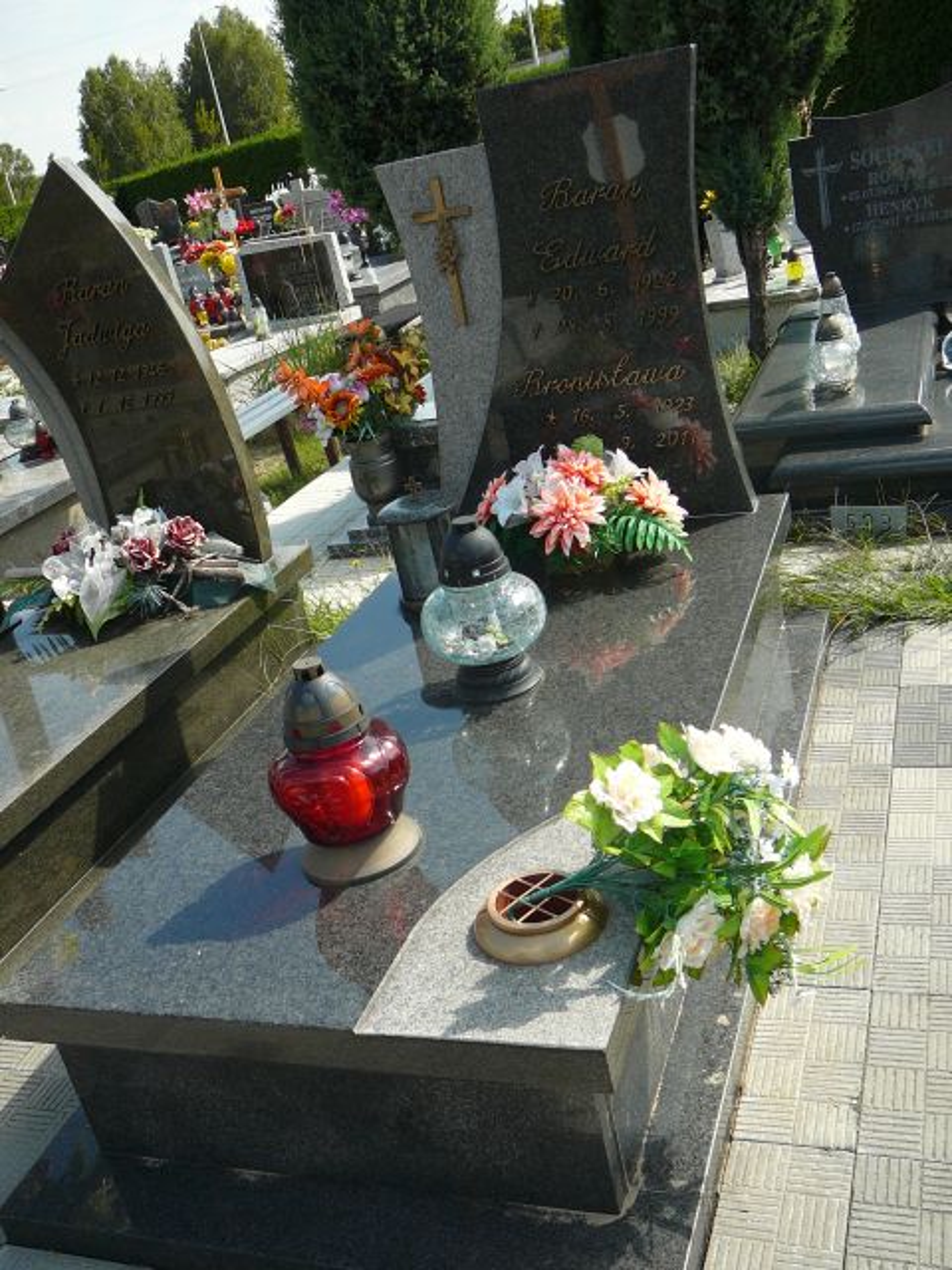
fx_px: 1283
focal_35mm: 35
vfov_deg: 52.6
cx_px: 476
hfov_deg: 40.7
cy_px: 635
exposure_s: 1/640
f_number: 2.8
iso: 80
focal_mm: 5.2
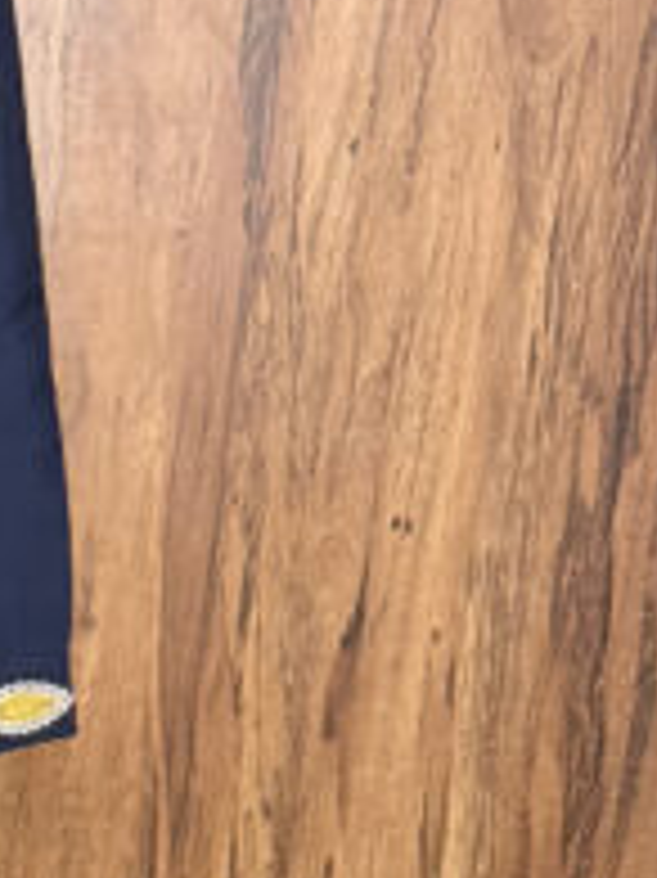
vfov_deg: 15.9
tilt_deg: -24.2
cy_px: 1272
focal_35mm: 115
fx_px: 2913
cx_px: -702
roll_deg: -1.0
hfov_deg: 11.5
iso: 320
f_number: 1.78
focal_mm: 6.76
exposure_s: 1/50
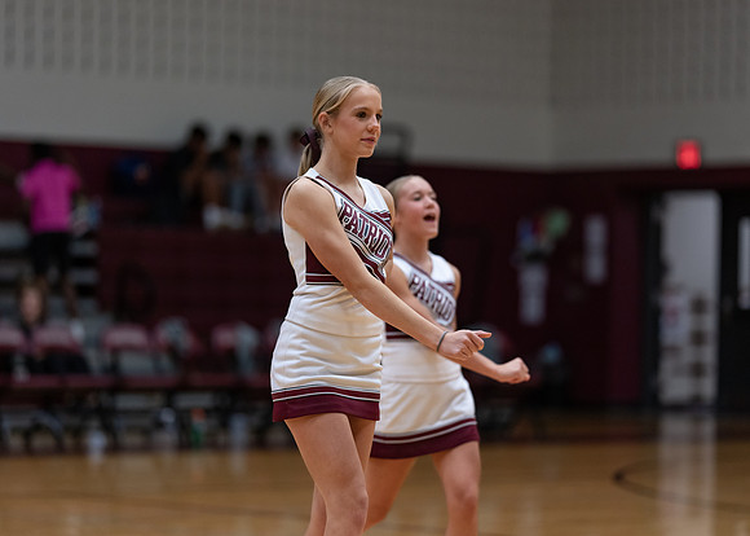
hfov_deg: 13.5
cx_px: 375
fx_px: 3159
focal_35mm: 148
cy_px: 268
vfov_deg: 9.7
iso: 1250
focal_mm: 135
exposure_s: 1/1000
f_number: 1.8
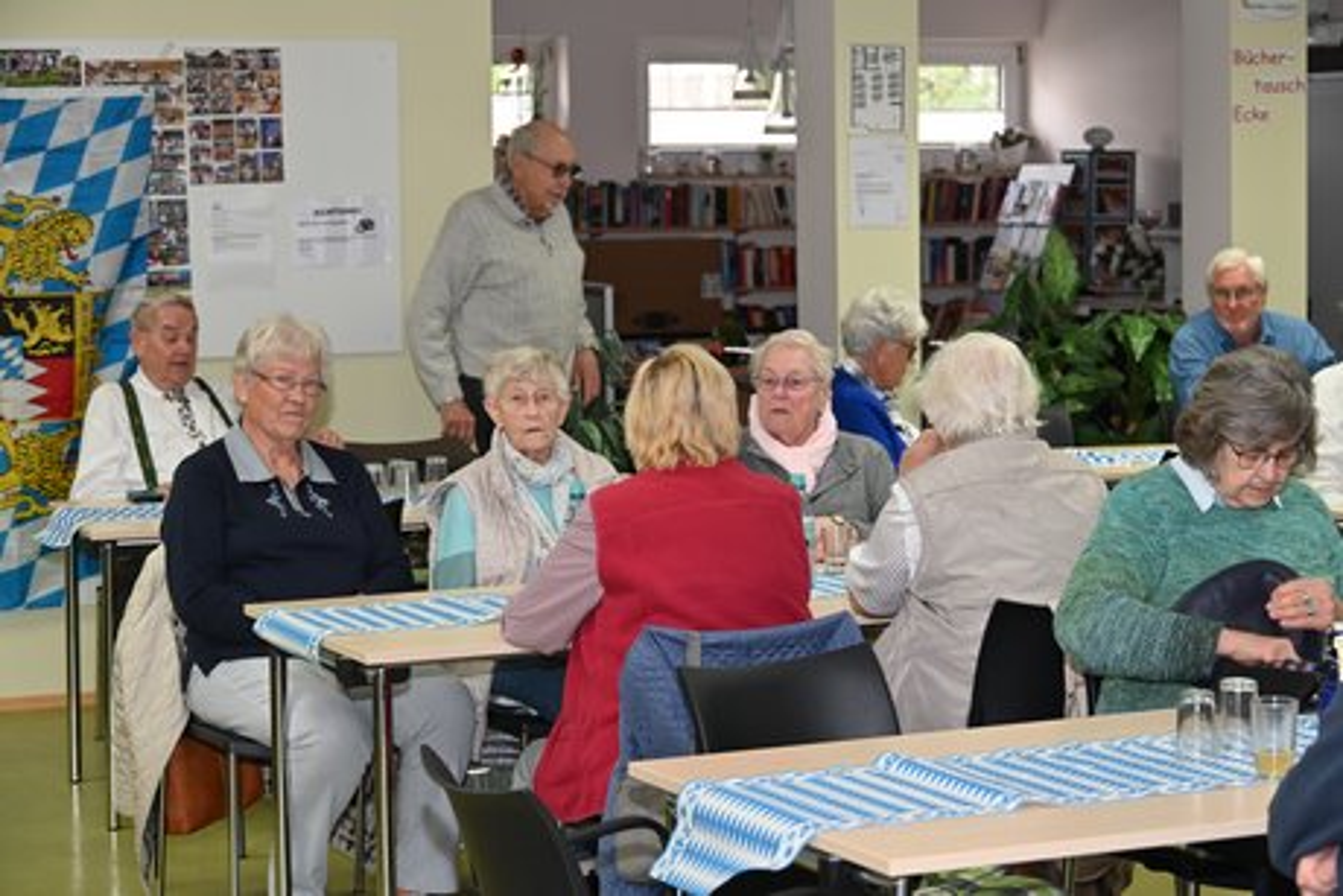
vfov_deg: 16.3
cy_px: 448
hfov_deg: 24.2
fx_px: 3134
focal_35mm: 84
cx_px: 672
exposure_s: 1/60
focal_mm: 84
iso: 900
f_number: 6
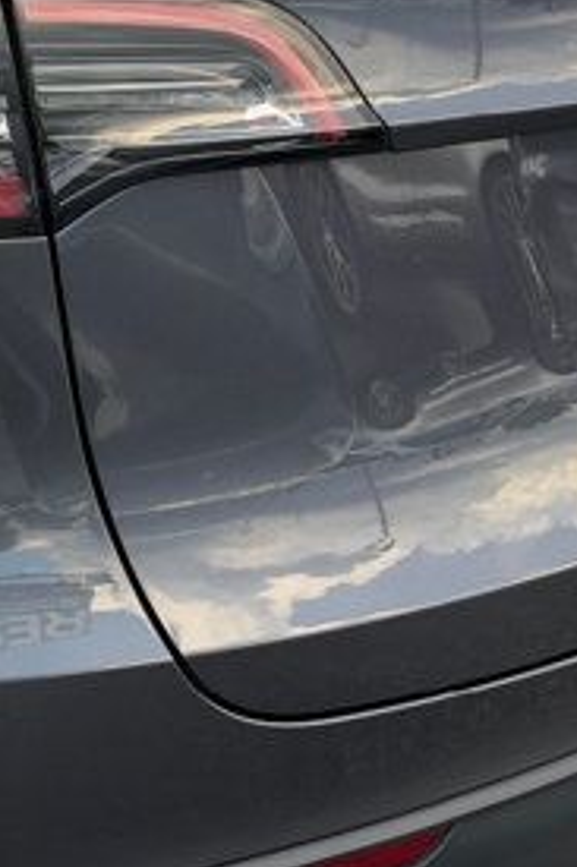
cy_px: 167
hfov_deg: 13.9
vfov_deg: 21.6
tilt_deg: -17.9
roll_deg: -2.3
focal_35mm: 93
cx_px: -255
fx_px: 2239
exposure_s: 1/455
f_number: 1.8
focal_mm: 6.93
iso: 64
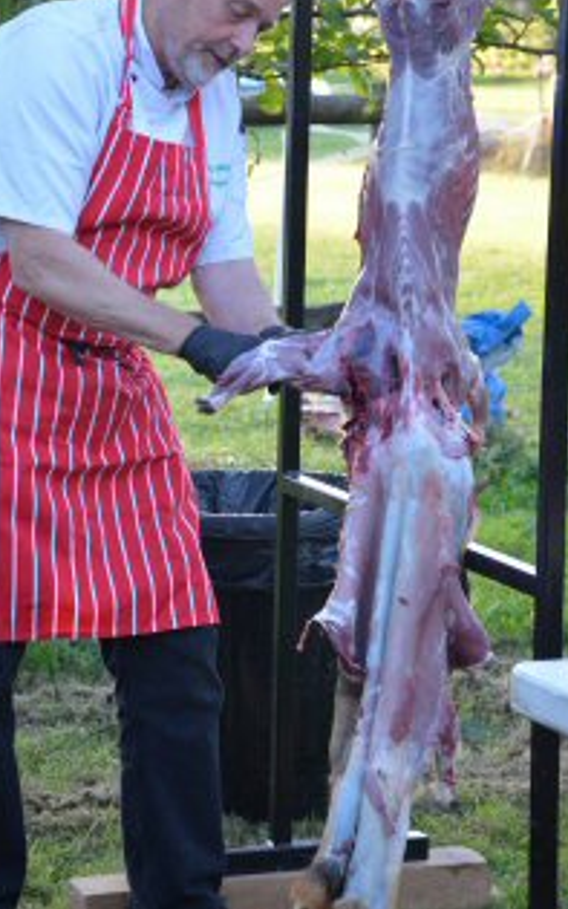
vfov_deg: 18.3
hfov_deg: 11.5
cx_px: 156
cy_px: 385
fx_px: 2822
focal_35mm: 114
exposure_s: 1/250
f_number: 5.6
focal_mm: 52
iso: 900
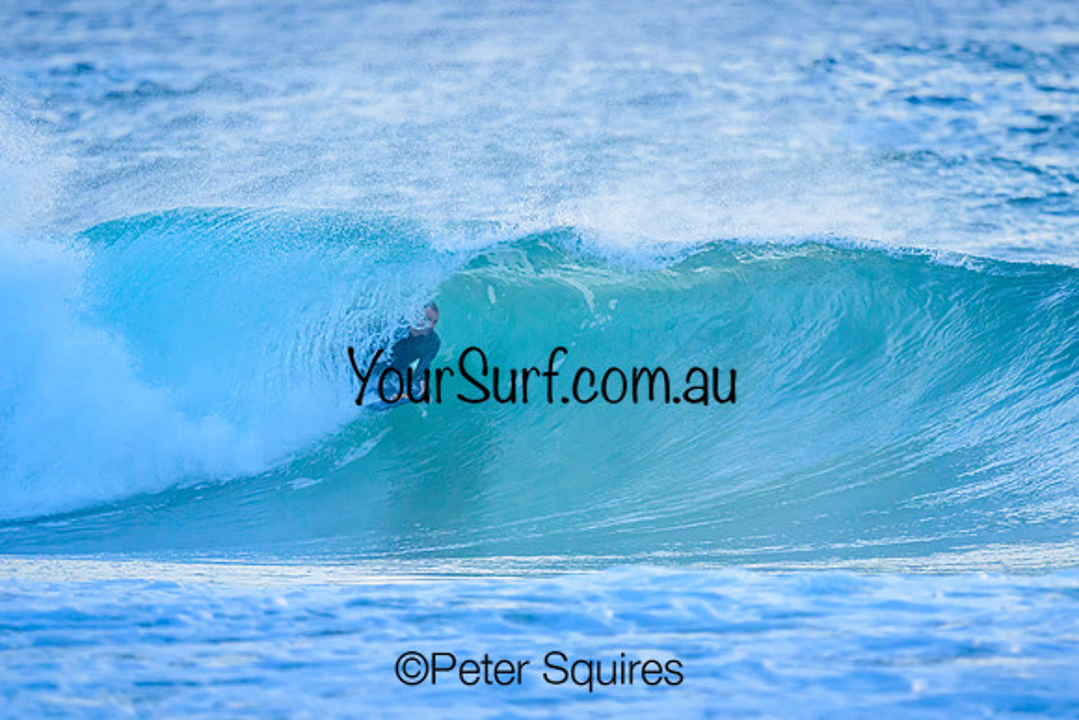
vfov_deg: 1.7
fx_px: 23982
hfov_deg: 2.6
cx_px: 540
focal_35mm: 800
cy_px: 360
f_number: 6.3
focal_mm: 800
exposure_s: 1/2500
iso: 3600
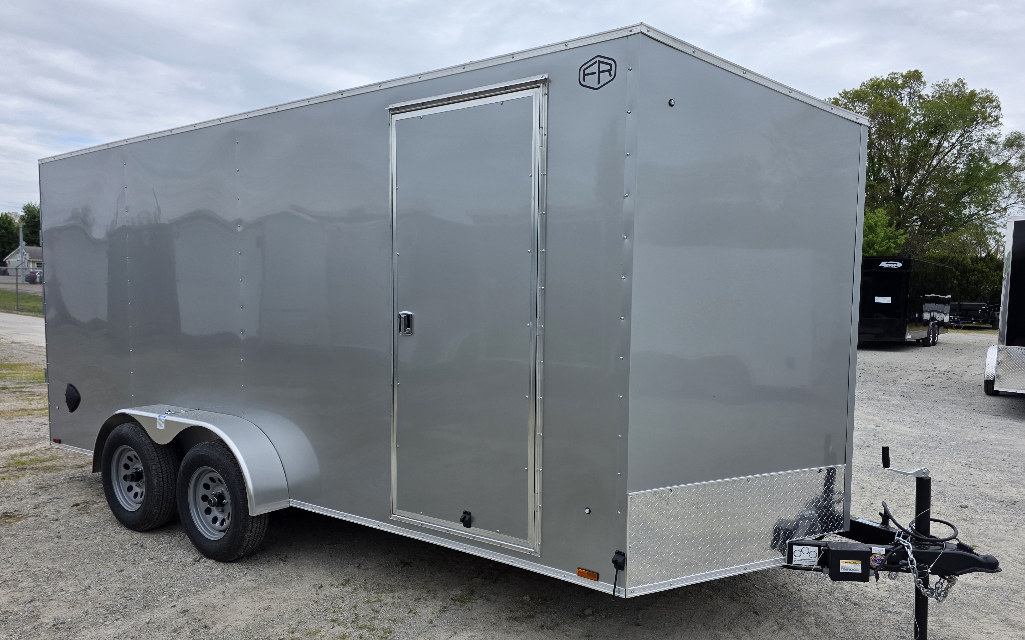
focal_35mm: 25
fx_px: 698
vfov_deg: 49.2
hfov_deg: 72.5
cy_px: 352
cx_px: 517
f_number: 1.7
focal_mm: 6.3
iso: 80
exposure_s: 1/5153
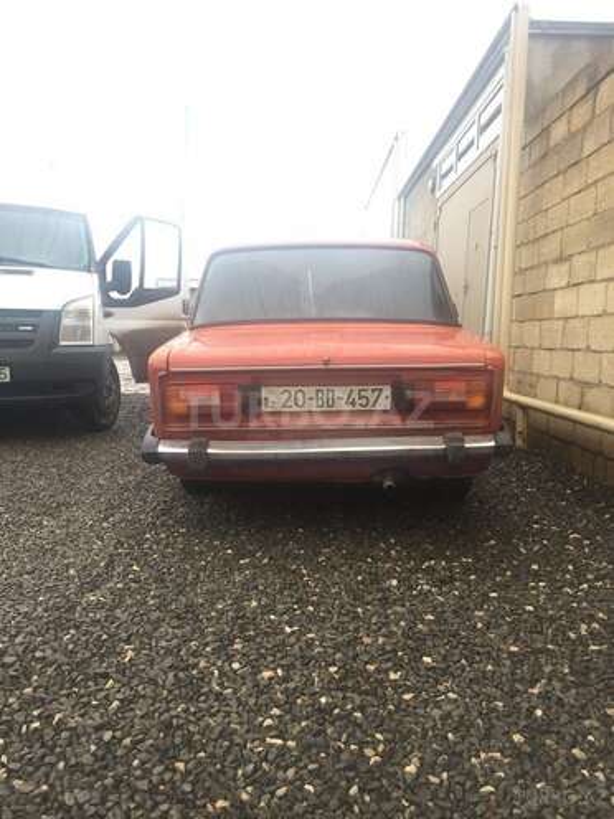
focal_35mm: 29
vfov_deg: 61.7
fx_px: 686
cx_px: 307
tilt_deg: -5.4
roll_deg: -1.4
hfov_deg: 48.2
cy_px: 410
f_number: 2.2
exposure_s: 1/113
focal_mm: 4.15
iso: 32
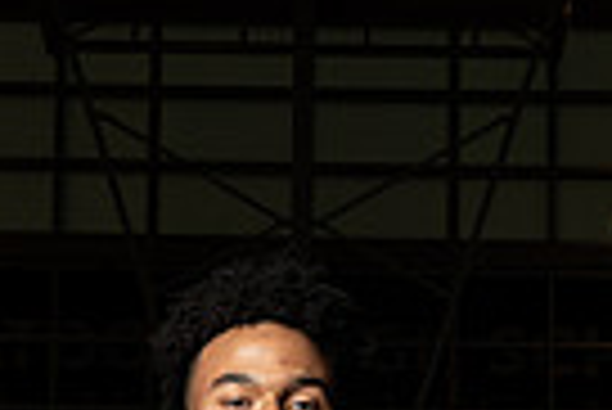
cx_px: 266
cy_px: 707
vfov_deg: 7.0
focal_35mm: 192
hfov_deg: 10.7
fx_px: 3267
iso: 320
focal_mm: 58
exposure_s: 1/200
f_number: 14
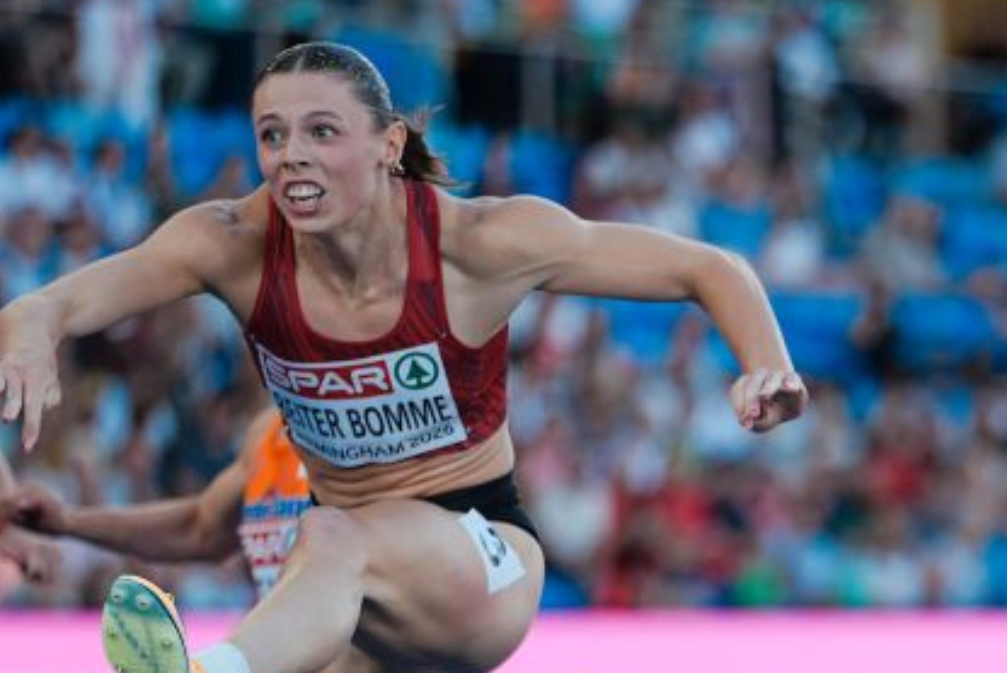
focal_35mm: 305
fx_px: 8537
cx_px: 1155
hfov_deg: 6.7
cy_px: 616
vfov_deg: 4.5
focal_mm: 127
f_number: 2
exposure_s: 1/1600
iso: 250
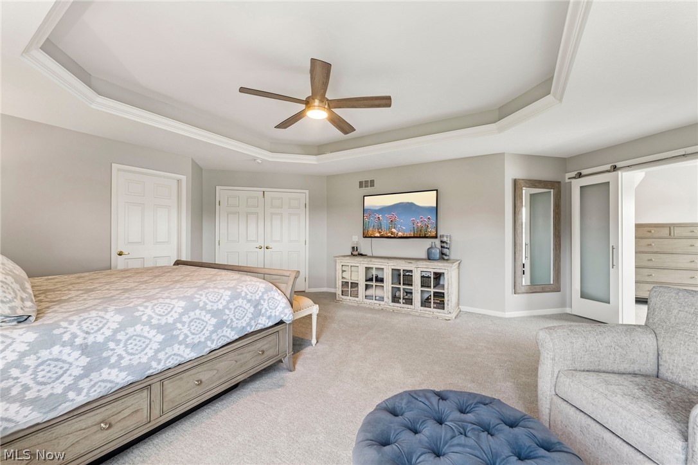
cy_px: 232
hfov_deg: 104.3
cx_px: 349
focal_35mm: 14
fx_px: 271
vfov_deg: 81.2
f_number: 5.6
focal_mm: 14
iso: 200
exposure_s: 1/25
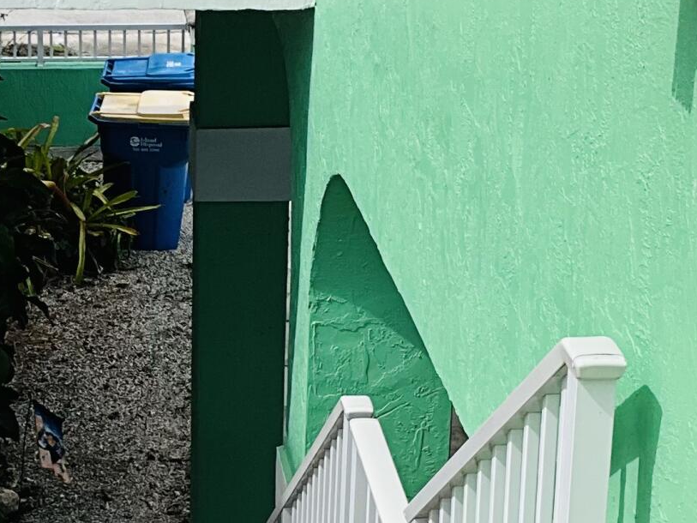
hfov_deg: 18.2
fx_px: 2155
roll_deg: -0.9
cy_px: 239
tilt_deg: -19.9
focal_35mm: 107
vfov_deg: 13.8
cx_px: 128
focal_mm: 3
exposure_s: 1/1730
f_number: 1.8
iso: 25
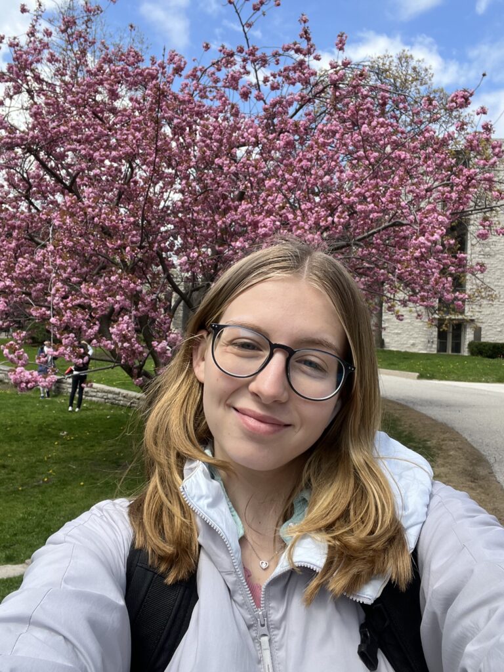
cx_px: 252
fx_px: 582
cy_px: 336
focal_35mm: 30
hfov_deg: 46.8
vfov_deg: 60.0
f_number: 2.2
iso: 32
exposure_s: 1/557
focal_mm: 2.71
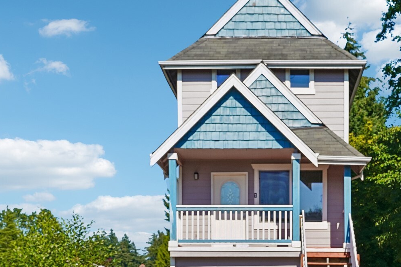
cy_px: 185
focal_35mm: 72
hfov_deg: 27.9
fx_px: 802
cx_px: 268
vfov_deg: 18.9
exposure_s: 1/250
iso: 100
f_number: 8
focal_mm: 28
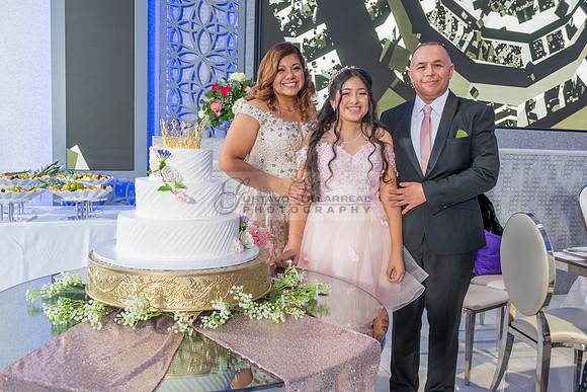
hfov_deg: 58.7
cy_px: 196
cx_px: 294
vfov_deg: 41.1
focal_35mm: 32
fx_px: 522
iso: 1000
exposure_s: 1/160
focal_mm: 32
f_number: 5.6
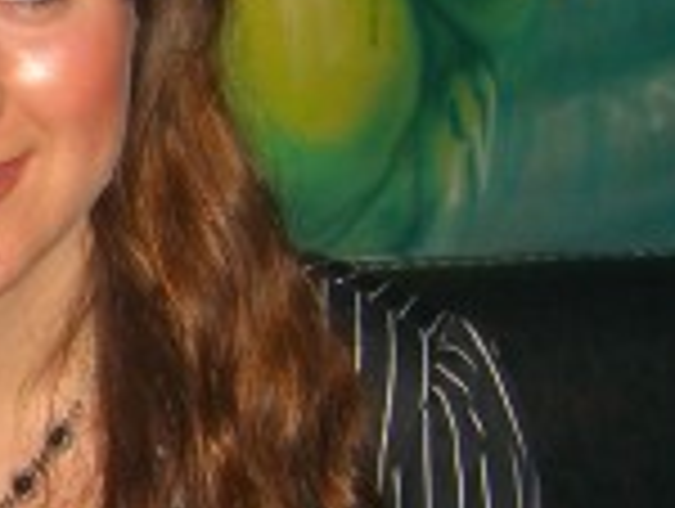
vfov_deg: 9.8
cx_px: -288
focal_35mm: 152
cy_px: 373
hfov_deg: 12.4
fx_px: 2969
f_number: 2.8
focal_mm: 7.9
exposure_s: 1/60
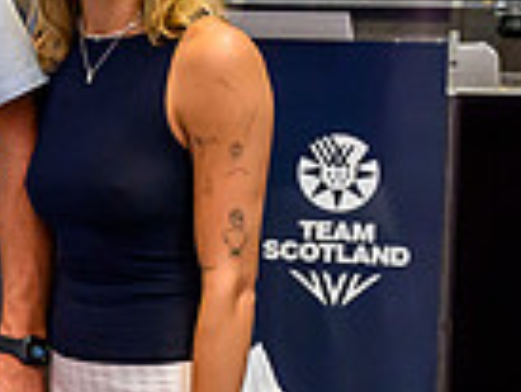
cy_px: 155
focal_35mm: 181
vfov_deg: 8.2
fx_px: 2727
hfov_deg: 10.1
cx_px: -520
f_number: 3.5
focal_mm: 32
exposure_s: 1/250
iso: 4000
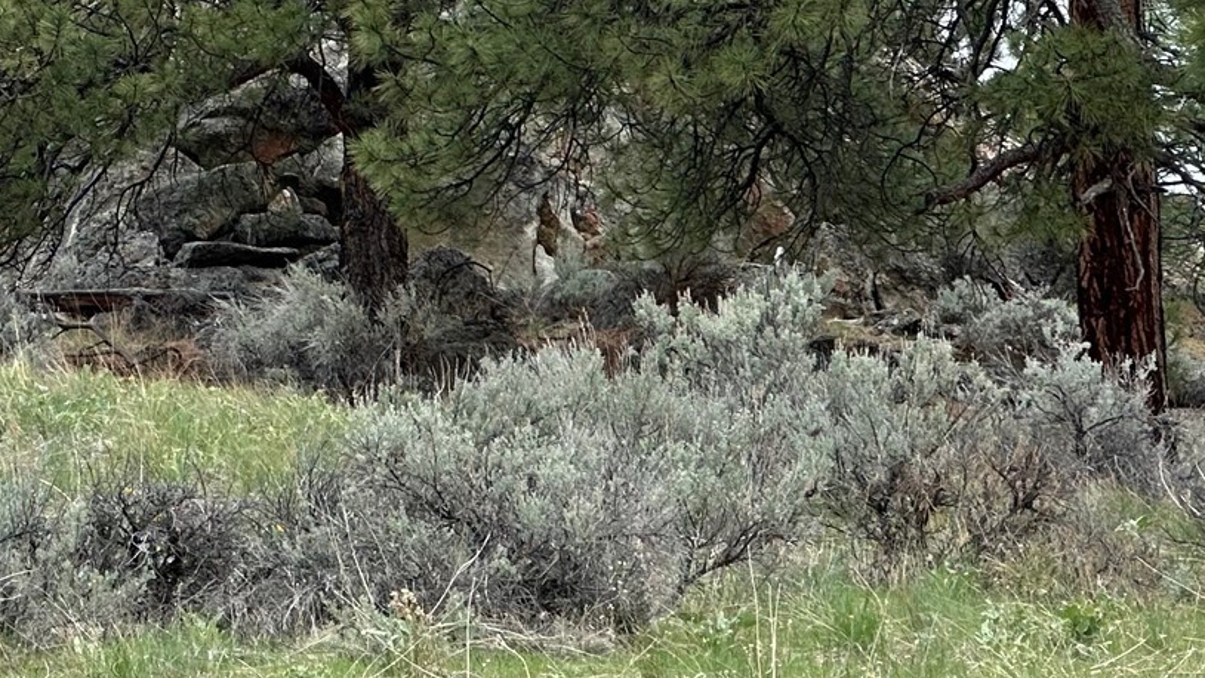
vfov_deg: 5.8
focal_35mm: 211
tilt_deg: +14.6
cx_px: -117
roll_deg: -0.5
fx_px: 6742
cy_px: 204
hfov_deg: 10.1
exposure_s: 1/318
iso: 32
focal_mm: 9
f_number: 2.8
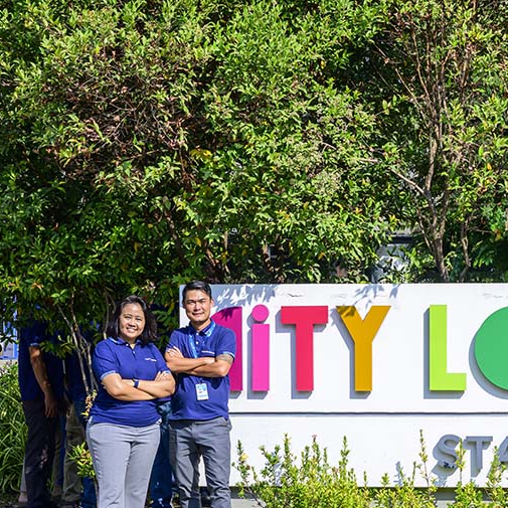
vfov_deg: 15.4
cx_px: 469
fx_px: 1876
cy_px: 304
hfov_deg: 15.2
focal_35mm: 113
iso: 250
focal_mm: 70
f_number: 9
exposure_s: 1/250
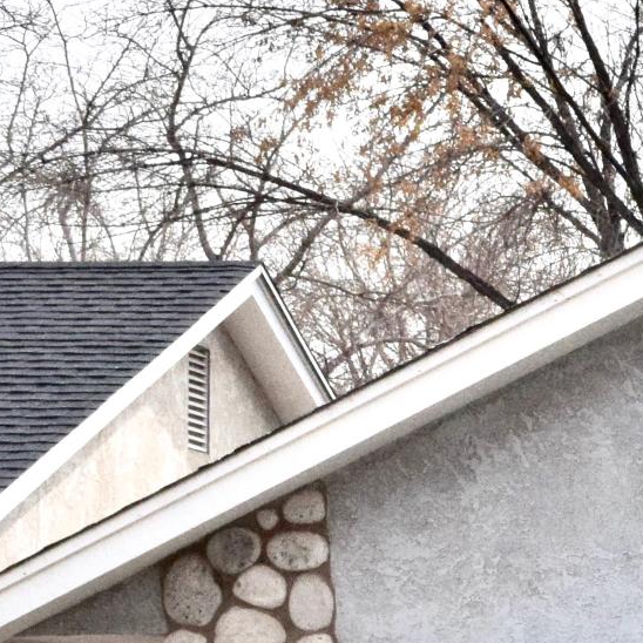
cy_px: 830
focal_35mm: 202
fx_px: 4252
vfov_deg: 8.5
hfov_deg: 8.0
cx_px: 1583
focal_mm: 29
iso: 1600
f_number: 11
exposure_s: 1/4000
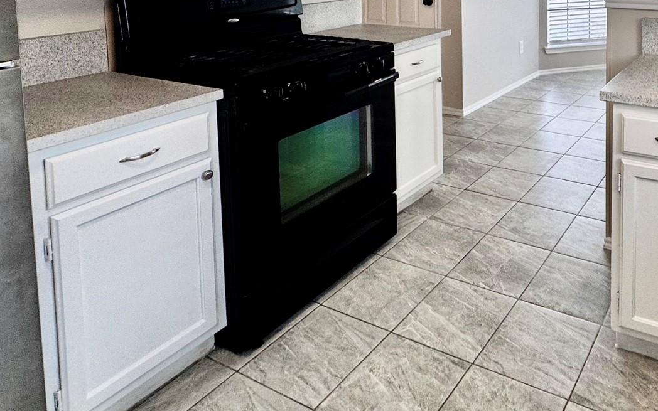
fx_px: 520
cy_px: -18
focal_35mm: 29
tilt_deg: -4.7
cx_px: 542
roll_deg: +1.2
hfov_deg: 58.8
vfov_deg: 37.5
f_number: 2.2
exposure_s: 1/120
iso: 100
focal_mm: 2.22
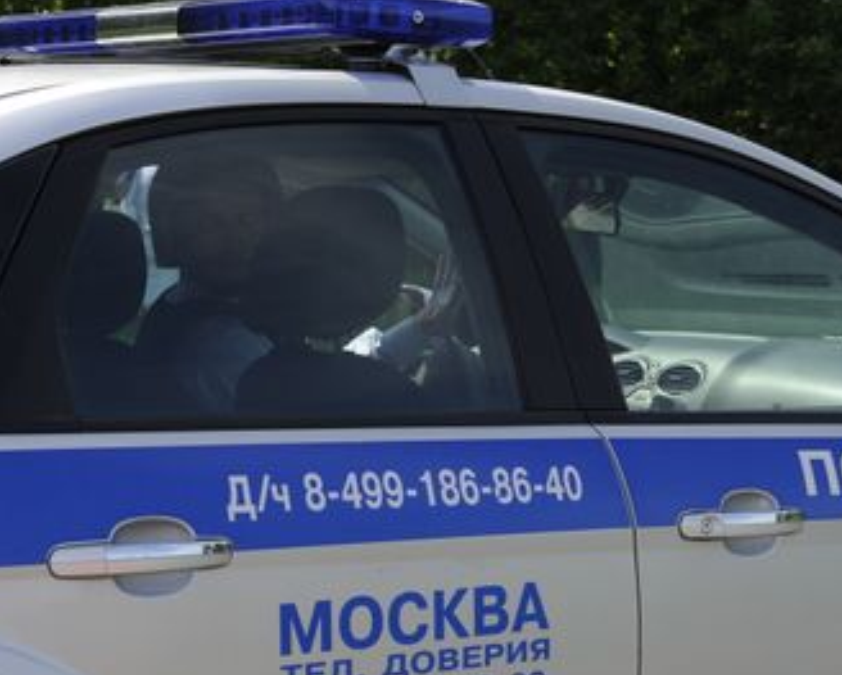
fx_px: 2494
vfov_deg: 15.3
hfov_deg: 18.9
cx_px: 726
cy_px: 503
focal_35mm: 100
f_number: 7.1
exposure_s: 1/640
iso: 250
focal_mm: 50
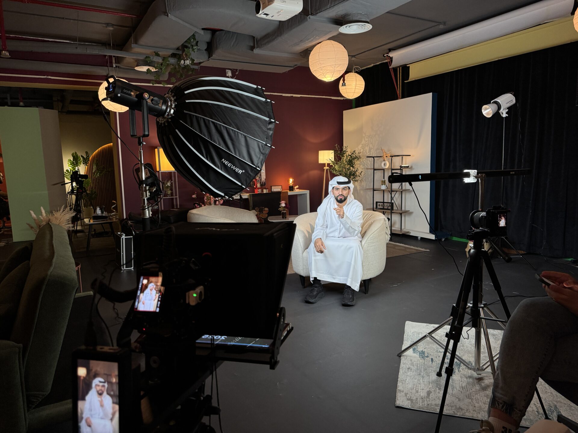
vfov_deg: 56.8
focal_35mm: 24
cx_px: 289
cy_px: 216
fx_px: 401
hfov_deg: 71.6
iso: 200
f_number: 1.78
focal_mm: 6.76
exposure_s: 1/100
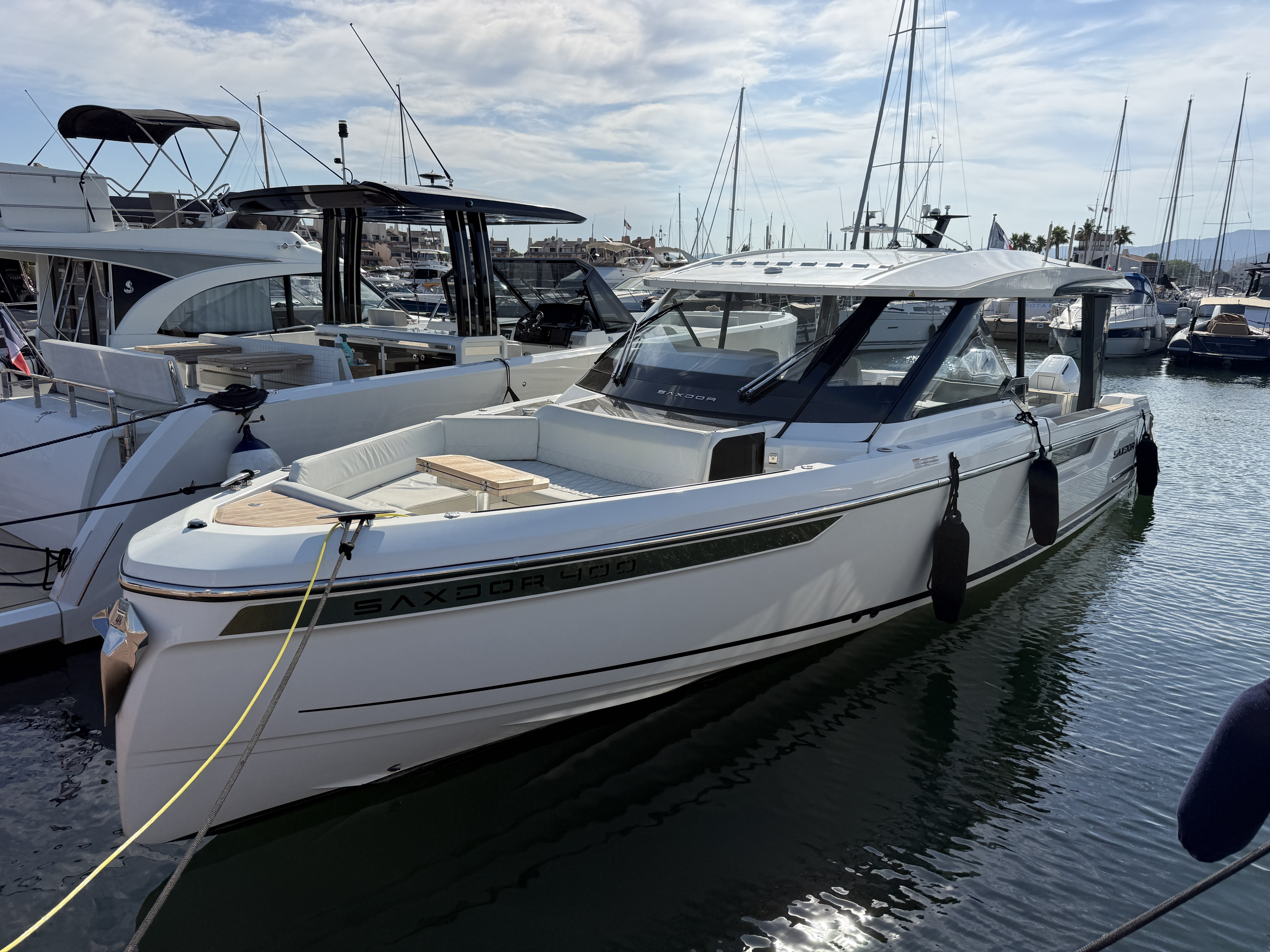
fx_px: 881
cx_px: 635
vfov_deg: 56.8
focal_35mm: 24
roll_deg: -0.7
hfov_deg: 71.6
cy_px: 476
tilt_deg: -12.3
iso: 80
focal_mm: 6.76
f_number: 1.78
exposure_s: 1/7353
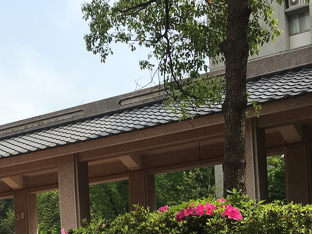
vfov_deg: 19.1
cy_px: 273
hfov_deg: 25.6
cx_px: 16
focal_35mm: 73
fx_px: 658
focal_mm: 4.15
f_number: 2.2
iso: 25
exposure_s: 1/1508
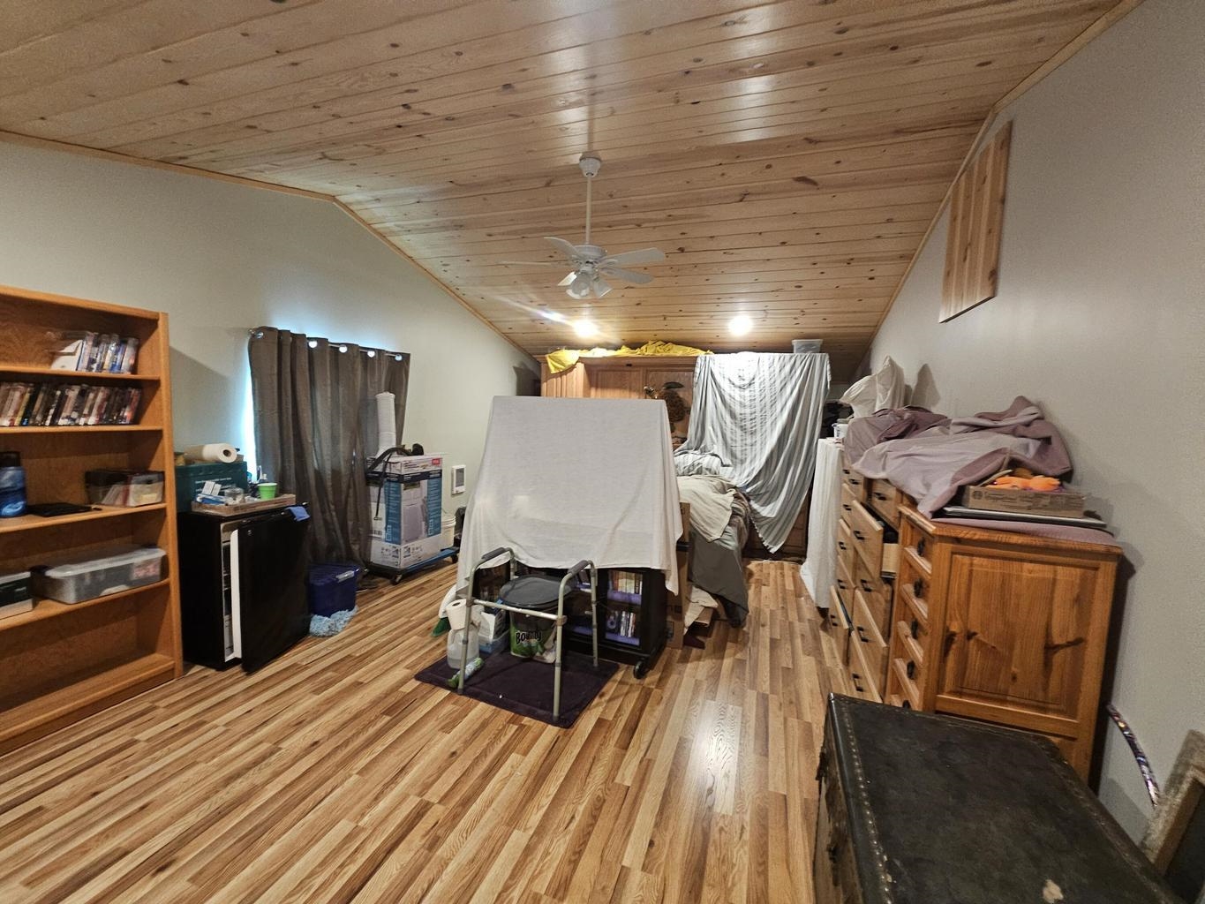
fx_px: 453
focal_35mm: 13
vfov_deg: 89.9
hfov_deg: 106.2
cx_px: 602
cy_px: 452
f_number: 2.2
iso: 400
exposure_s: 1/30
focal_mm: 2.2
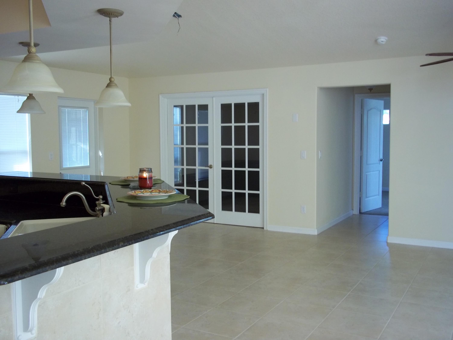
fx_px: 471
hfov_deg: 51.4
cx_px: 226
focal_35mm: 36
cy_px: 170
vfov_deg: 39.7
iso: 160
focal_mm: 6.5
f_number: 3.1
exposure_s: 1/30
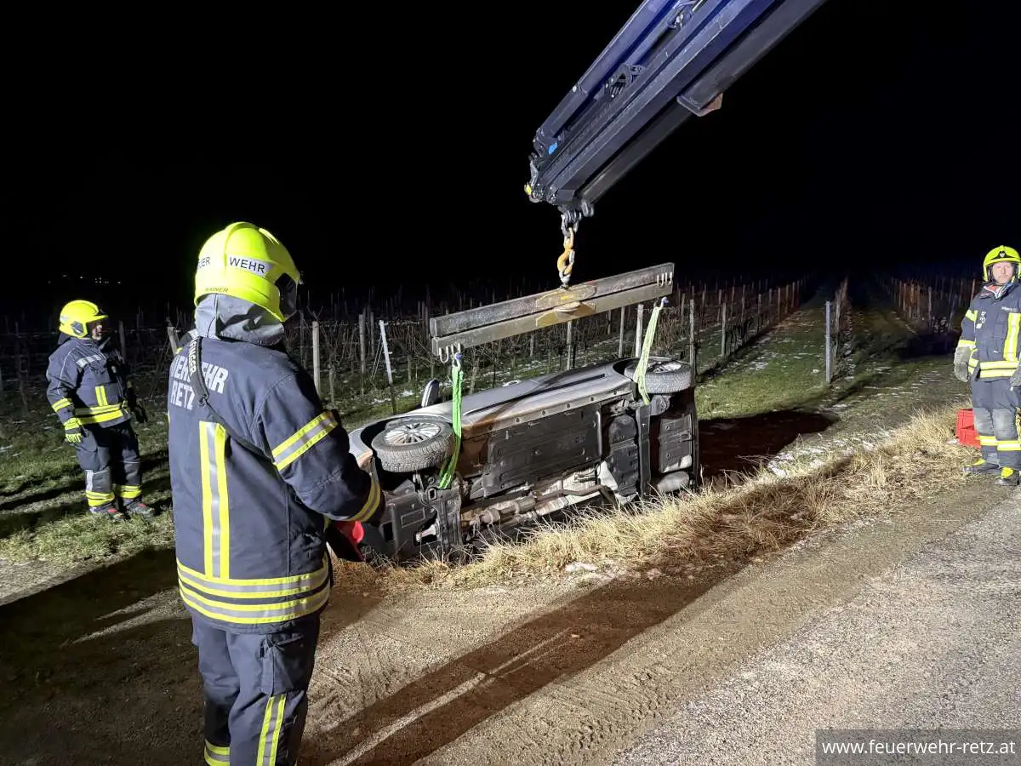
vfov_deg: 53.1
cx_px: 510
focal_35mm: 26
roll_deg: -0.5
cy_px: 383
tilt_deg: -8.6
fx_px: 767
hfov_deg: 67.3
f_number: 1.6
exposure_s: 1/25
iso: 640
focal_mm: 5.96
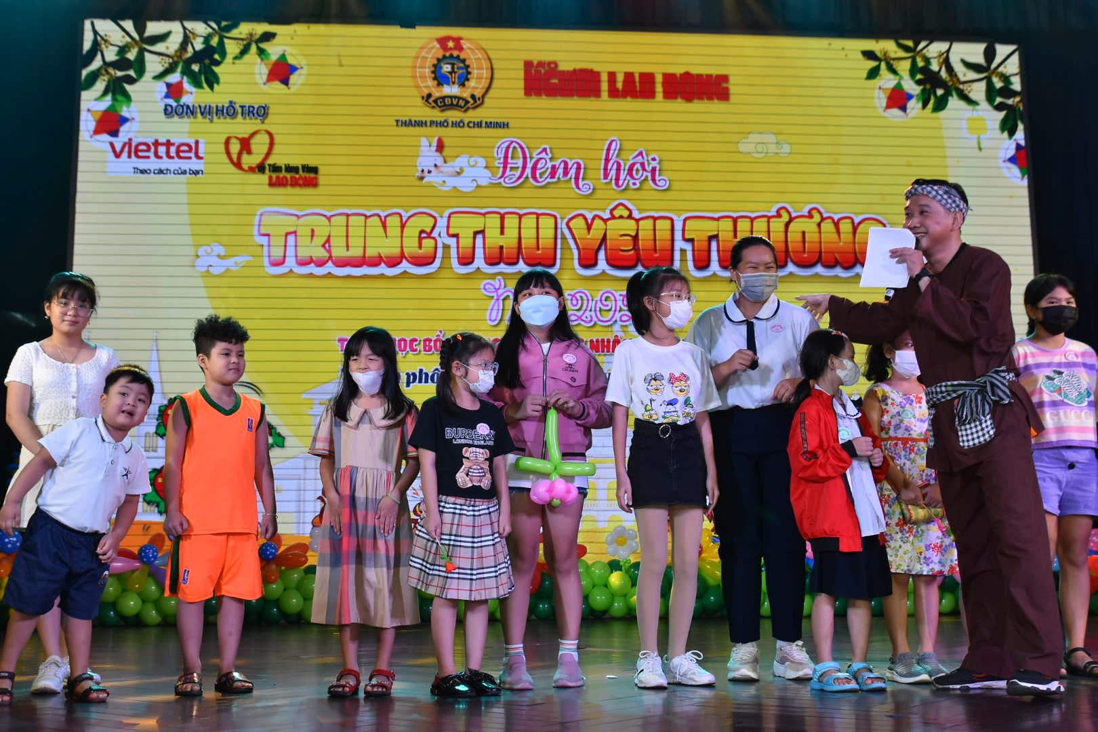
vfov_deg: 31.9
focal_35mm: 42
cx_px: 549
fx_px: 1281
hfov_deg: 46.4
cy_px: 366
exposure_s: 1/200
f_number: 5.6
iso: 800
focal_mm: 28
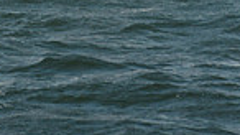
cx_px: -22
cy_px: -301
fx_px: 2443
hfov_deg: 5.6
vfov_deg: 3.1
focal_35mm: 384
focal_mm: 92
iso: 280
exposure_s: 1/1600
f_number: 9
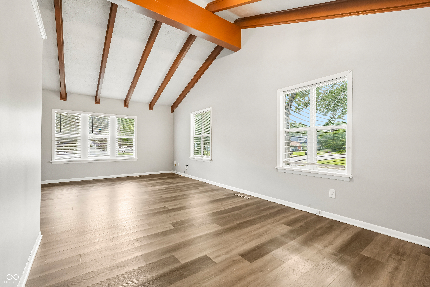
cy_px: 144
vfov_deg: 73.7
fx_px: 191
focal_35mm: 16
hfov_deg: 96.7
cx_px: 215
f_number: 8
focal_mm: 16
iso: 800
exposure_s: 1/30
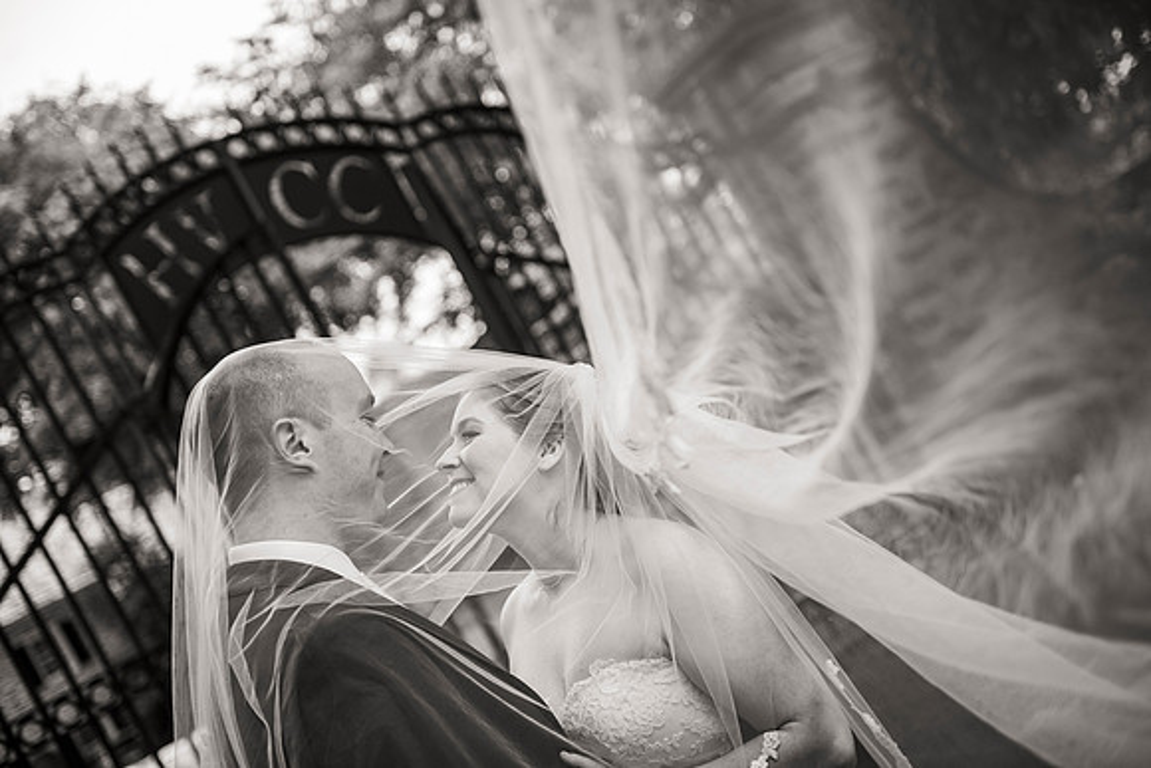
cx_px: 576
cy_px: 384
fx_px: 1663
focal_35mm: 52
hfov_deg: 38.2
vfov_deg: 26.0
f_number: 2.8
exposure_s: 1/800
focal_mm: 52
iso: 800
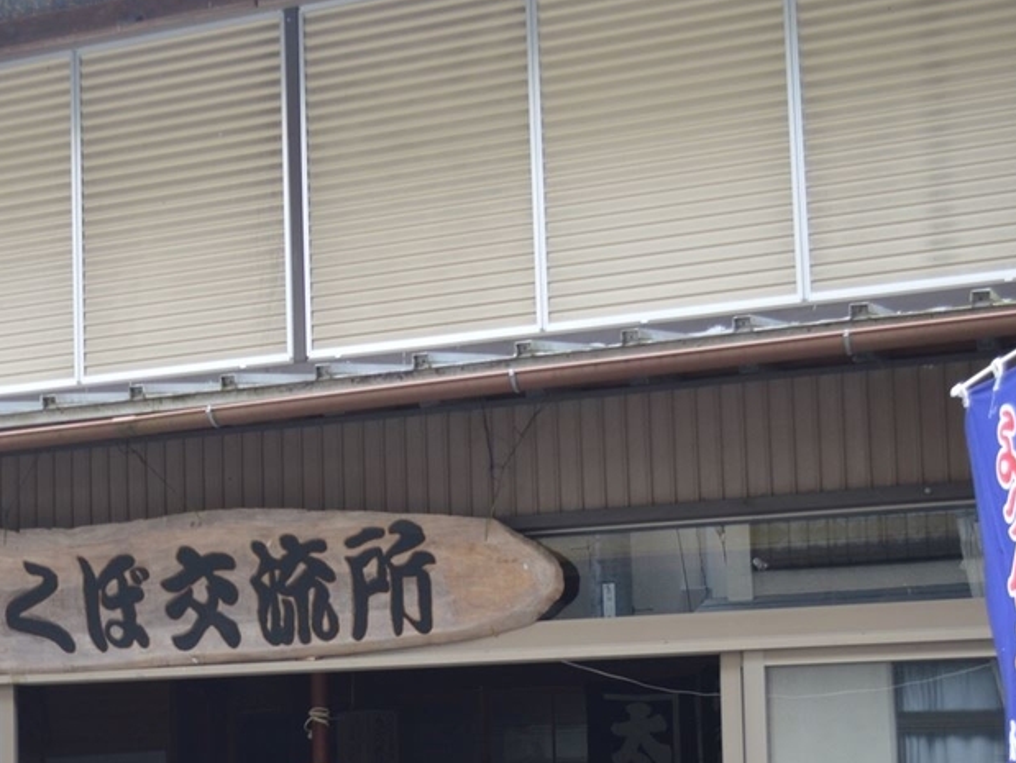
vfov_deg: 21.6
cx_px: 128
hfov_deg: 28.0
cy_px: 640
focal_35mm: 67
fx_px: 1968
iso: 400
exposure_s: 1/50
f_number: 4
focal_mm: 24
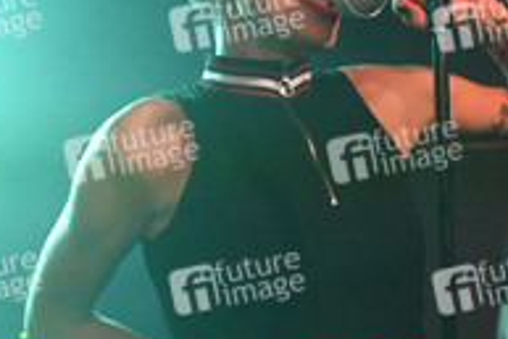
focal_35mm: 98
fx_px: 1384
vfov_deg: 14.0
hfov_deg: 20.5
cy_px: 218
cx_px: 430
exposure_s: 1/320
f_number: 3.5
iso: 6400
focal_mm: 42
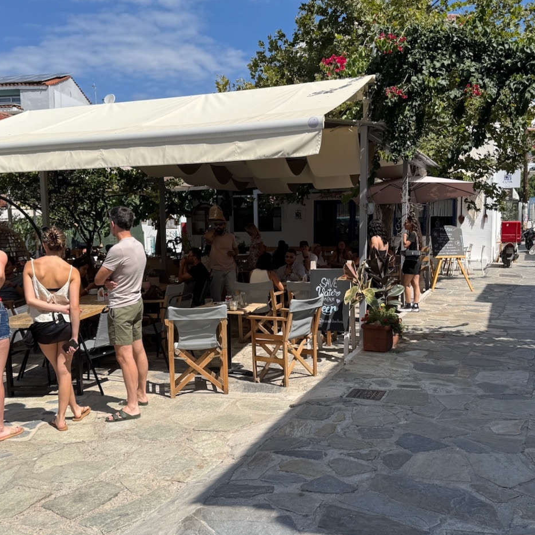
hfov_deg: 55.6
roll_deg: +1.1
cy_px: 273
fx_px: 507
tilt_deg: -7.1
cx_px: 284
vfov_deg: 55.6
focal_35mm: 29
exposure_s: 1/4950
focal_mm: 6.76
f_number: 1.78
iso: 80
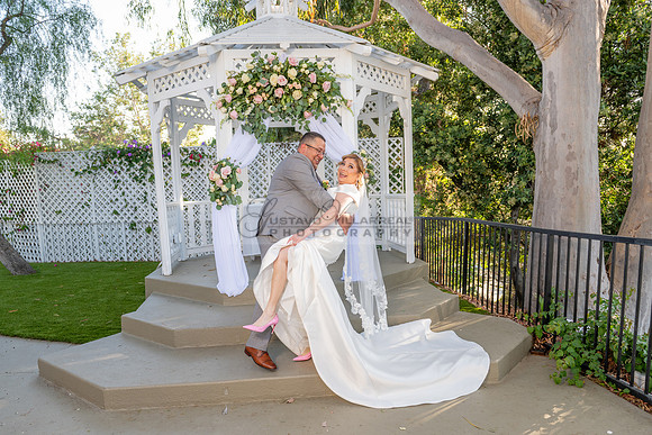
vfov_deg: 49.0
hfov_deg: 68.7
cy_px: 235
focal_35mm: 26
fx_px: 477
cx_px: 314
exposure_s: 1/200
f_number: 4.5
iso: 250
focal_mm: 24
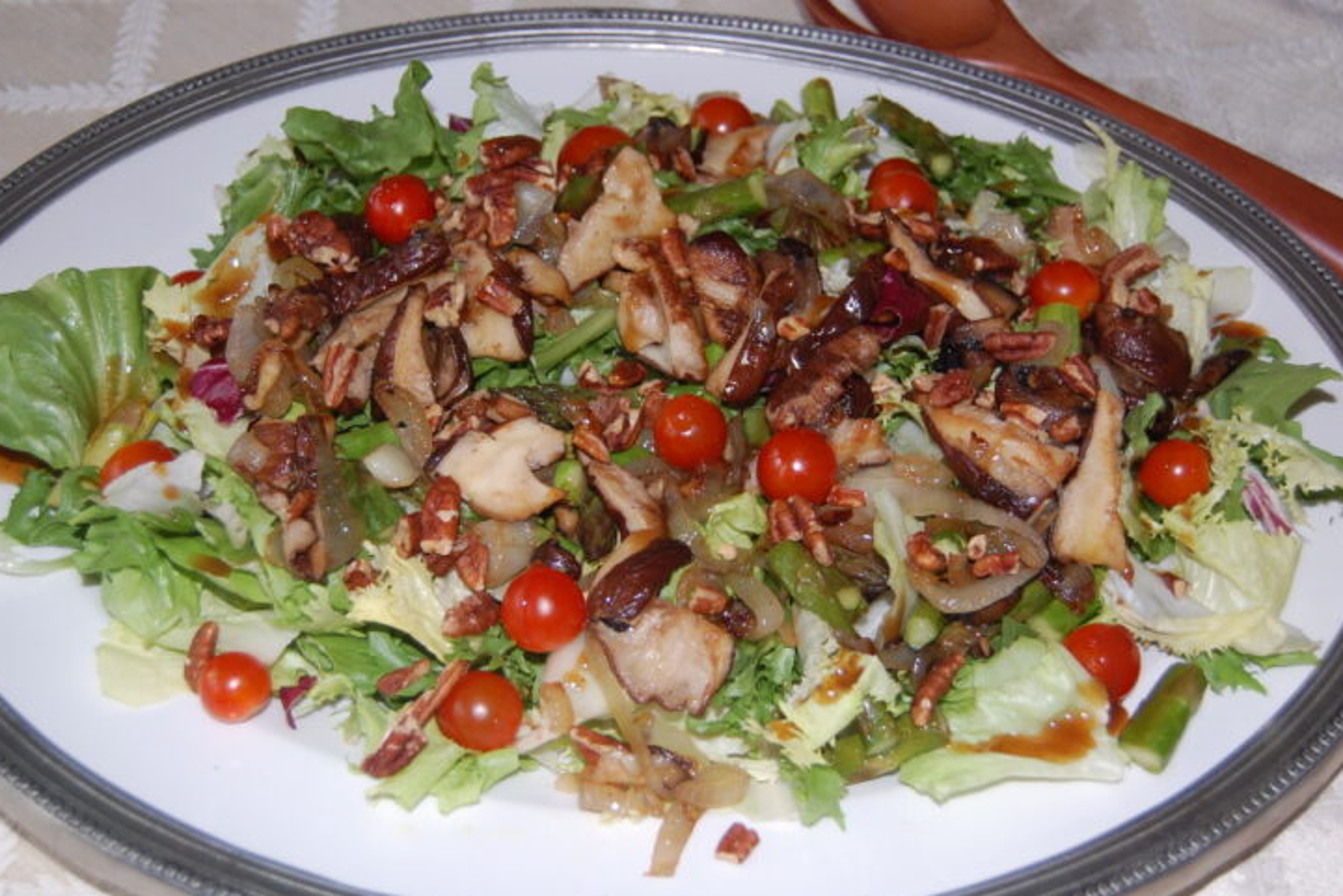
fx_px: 1924
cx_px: 661
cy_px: 422
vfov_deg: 26.2
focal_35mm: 52
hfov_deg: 38.5
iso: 400
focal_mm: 31
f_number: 4.5
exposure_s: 1/60
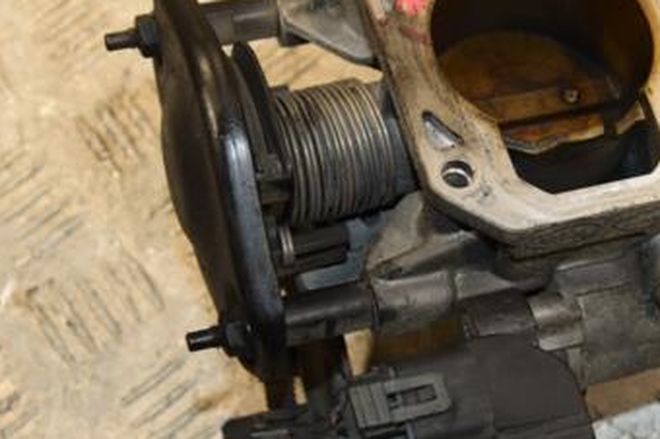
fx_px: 1941
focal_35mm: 106
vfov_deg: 12.9
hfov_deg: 19.2
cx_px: 441
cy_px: 212
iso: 800
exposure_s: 1/200
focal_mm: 40
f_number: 6.3
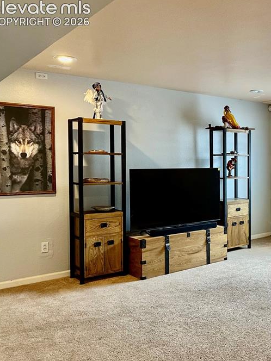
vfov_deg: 50.1
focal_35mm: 37
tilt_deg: -2.6
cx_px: 263
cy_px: 186
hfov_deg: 35.4
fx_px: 386
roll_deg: +1.0
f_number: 1.78
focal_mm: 6.86
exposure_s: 1/60
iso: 250
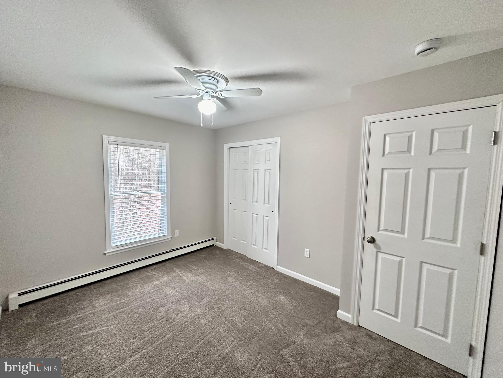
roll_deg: -1.0
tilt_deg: -3.8
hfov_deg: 102.1
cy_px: 189
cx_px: 252
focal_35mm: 14
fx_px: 203
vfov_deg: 85.7
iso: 500
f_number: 2.2
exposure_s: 1/60
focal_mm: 2.22
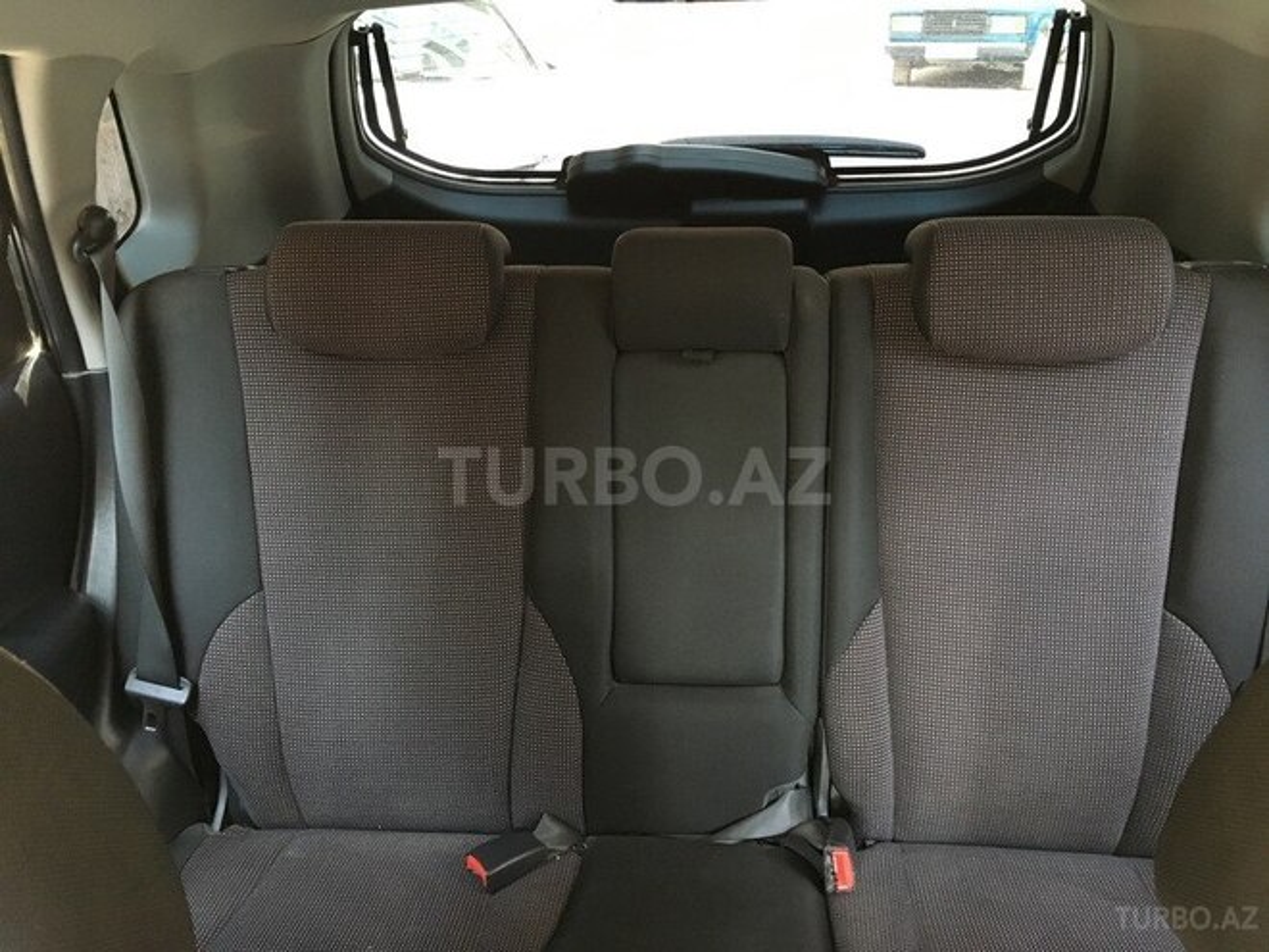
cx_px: 634
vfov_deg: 48.2
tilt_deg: -24.7
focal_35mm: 29
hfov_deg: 61.7
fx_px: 1063
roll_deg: +0.2
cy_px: 476
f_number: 2.2
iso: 200
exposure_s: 1/25
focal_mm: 4.15
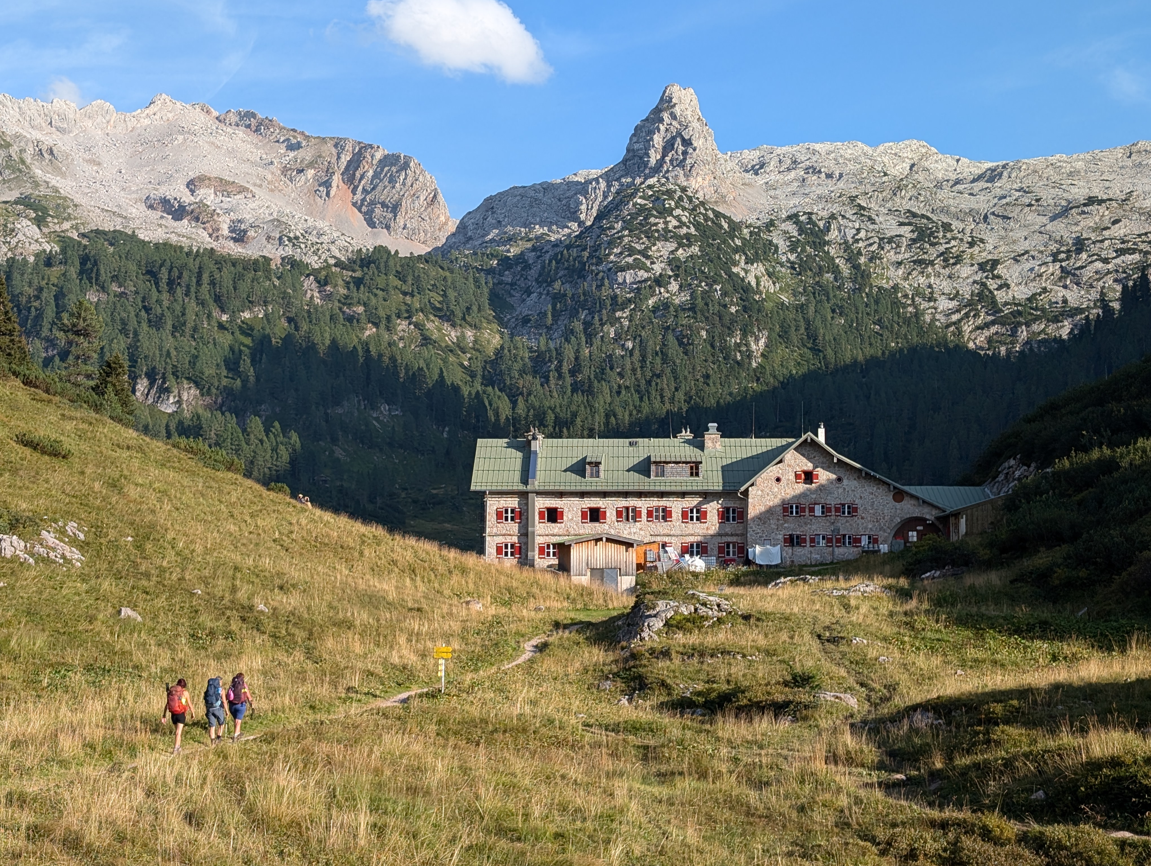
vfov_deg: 29.7
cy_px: 433
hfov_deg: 38.9
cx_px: 576
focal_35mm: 49
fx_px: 1632
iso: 20
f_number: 1.68
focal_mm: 6.9
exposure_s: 1/638
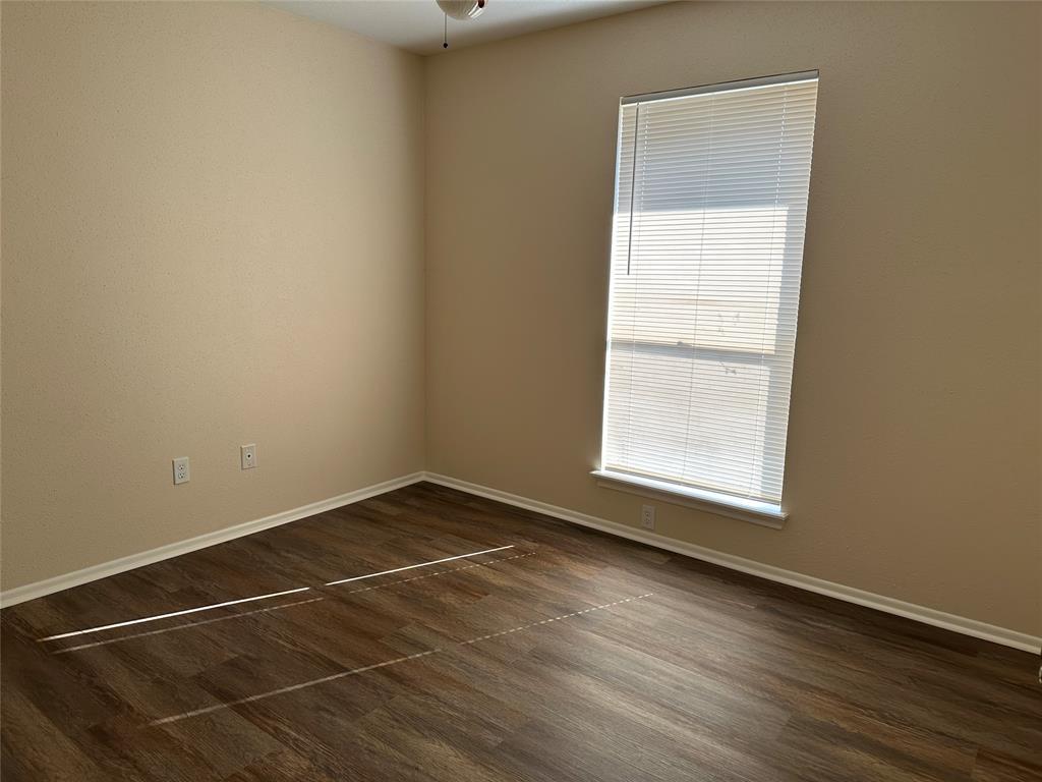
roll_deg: -1.9
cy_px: 391
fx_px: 722
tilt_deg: -10.3
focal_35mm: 24
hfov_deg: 71.6
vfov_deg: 56.8
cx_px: 521
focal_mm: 6.86
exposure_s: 1/309
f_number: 1.78
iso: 80
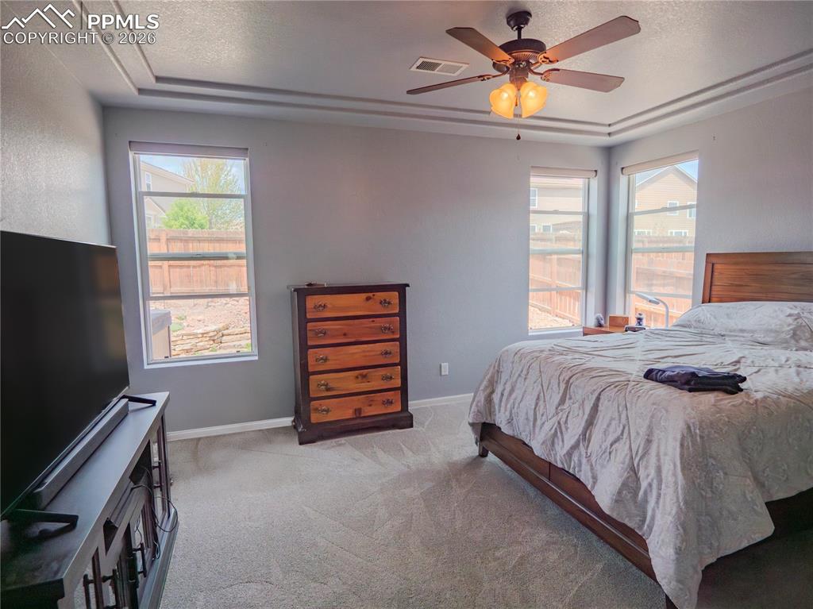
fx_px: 423
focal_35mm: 18
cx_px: 406
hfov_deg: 87.8
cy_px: 304
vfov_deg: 71.6
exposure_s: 1/1250
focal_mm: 9
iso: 400
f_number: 4
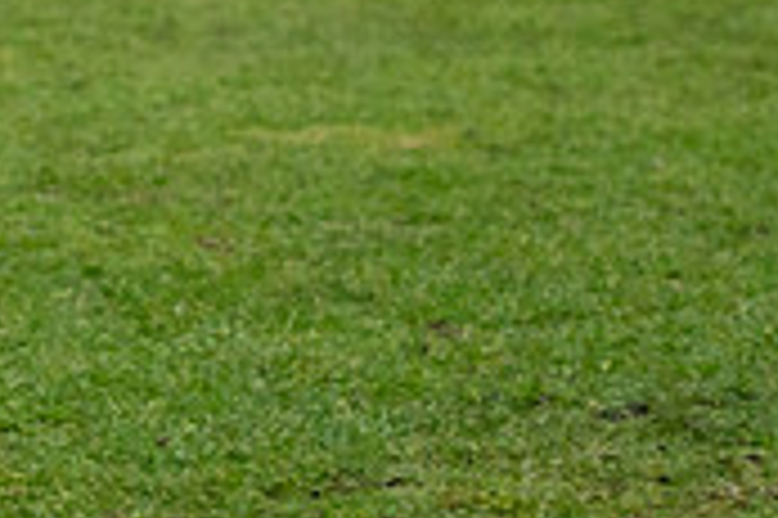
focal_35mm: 283
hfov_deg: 7.2
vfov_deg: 4.8
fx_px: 6110
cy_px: -258
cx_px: -341
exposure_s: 1/640
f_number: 2.8
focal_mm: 70
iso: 2800
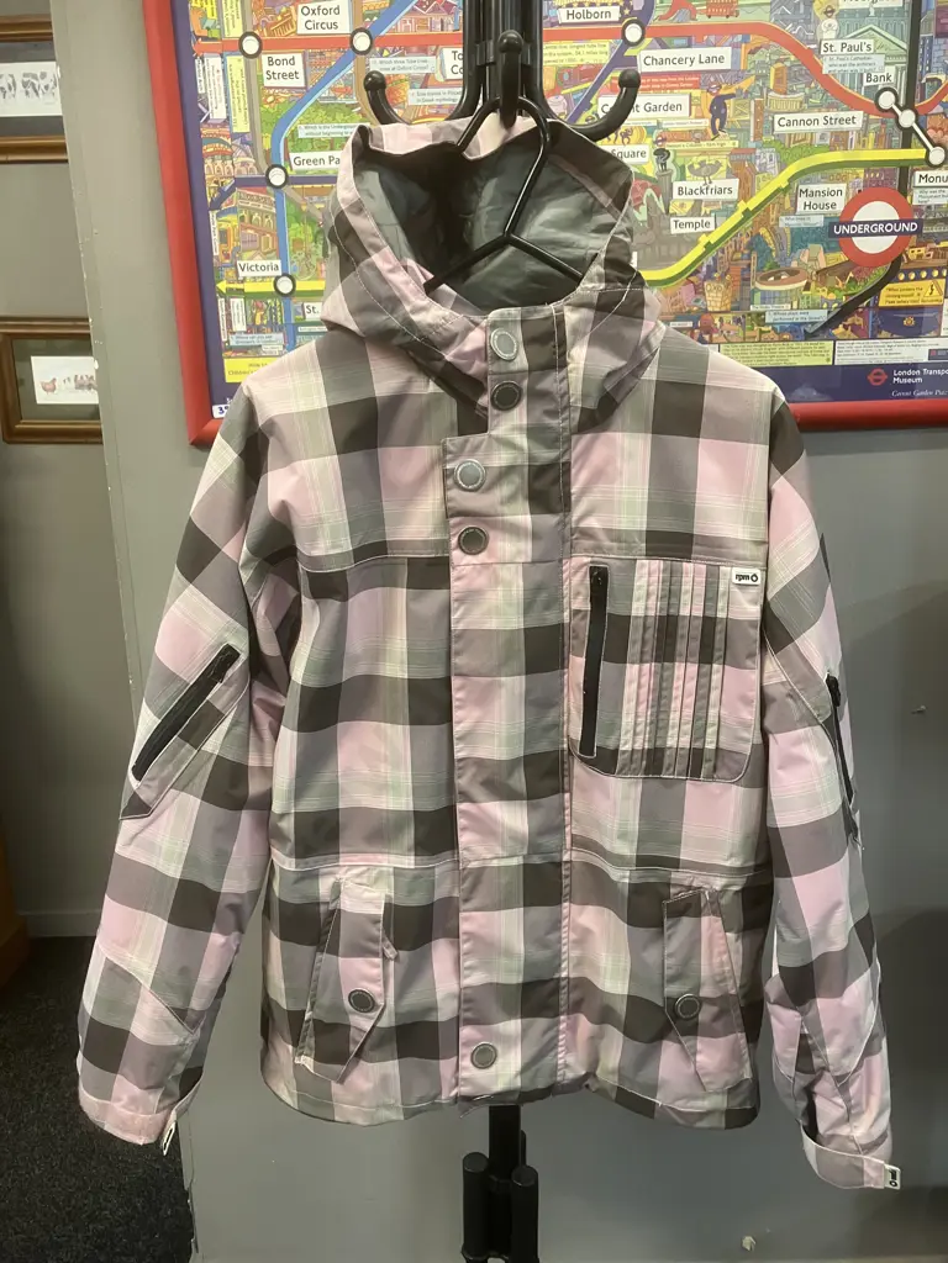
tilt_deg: -13.7
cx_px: 474
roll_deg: +1.9
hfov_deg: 49.7
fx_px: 1022
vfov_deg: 63.4
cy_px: 632
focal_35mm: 28
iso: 200
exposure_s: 1/50
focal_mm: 3.99
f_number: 1.8
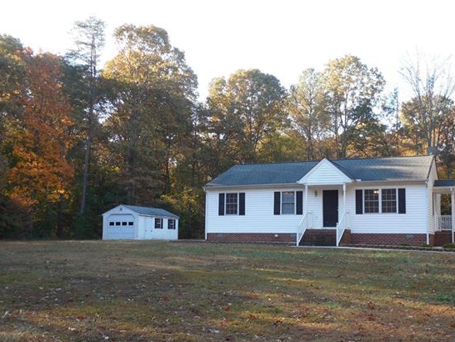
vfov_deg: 35.1
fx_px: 539
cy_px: 189
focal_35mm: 41
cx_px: 258
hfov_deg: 45.6
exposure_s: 1/125
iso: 125
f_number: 3.7
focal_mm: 6.3
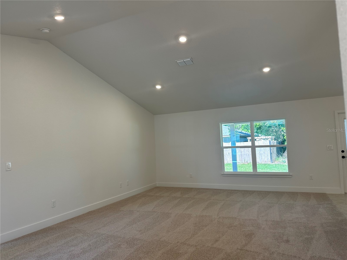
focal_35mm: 24
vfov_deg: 56.8
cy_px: 130
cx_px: 174
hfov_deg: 71.6
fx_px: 241
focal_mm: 6.86
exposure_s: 1/162
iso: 100
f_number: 1.78
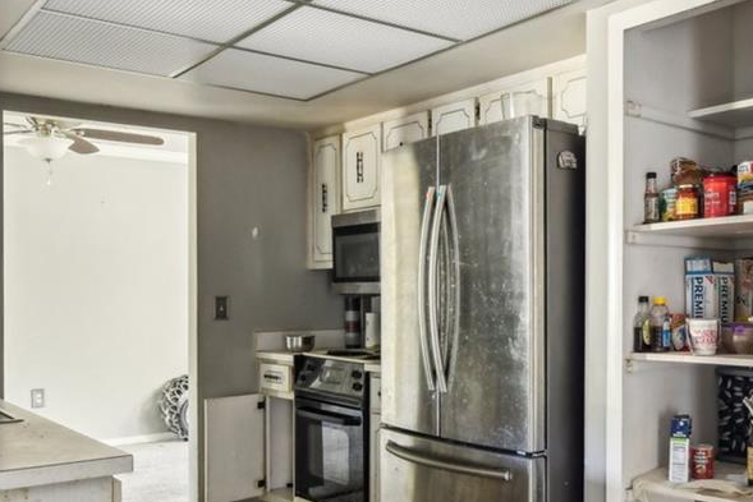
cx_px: 541
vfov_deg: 34.8
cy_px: 322
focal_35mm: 38
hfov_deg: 49.2
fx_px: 795
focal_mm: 14
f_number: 8
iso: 400
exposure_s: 1/2.5
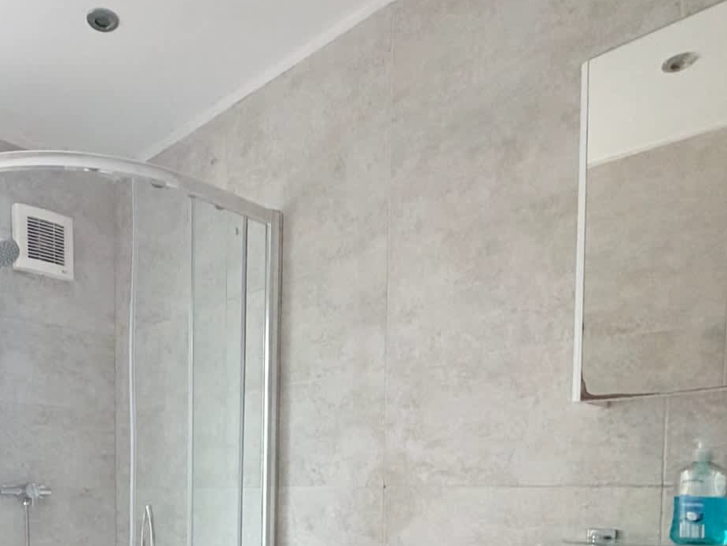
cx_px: 215
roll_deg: -0.8
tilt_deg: -3.0
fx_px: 651
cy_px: 524
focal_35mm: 31
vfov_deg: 40.7
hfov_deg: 56.4
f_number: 2.2
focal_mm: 2.2
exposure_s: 1/103
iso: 320
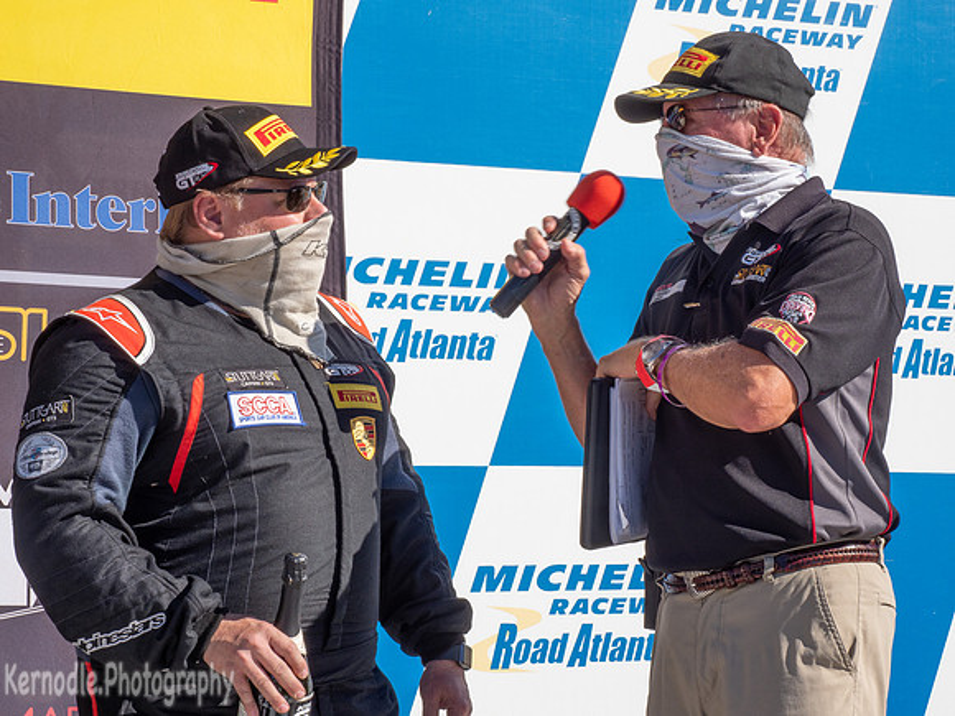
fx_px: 2428
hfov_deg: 22.3
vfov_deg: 16.8
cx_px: 478
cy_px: 358
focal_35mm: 88
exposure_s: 1/80
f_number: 18
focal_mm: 44
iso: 200
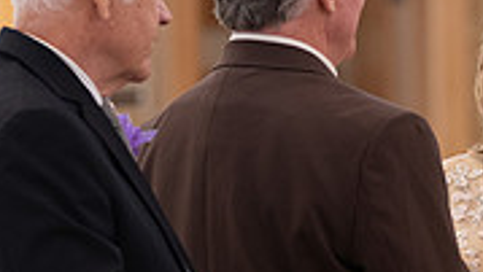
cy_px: 295
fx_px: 7741
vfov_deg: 2.0
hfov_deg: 3.6
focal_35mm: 604
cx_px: 502
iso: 2500
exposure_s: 1/125
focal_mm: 178
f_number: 4
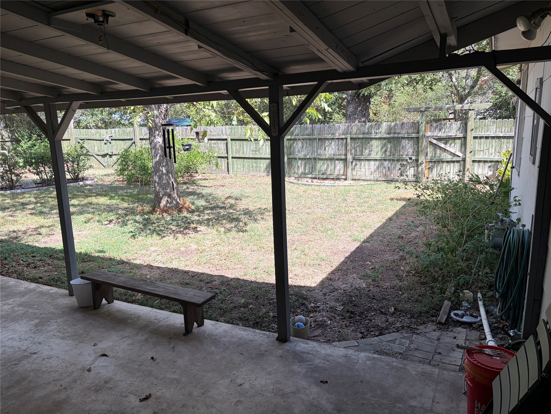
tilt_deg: -9.3
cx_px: 276
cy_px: 207
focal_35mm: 26
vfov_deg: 53.1
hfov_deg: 67.3
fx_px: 414
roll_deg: +2.3
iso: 50
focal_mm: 5.96
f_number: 1.6
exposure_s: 1/1032
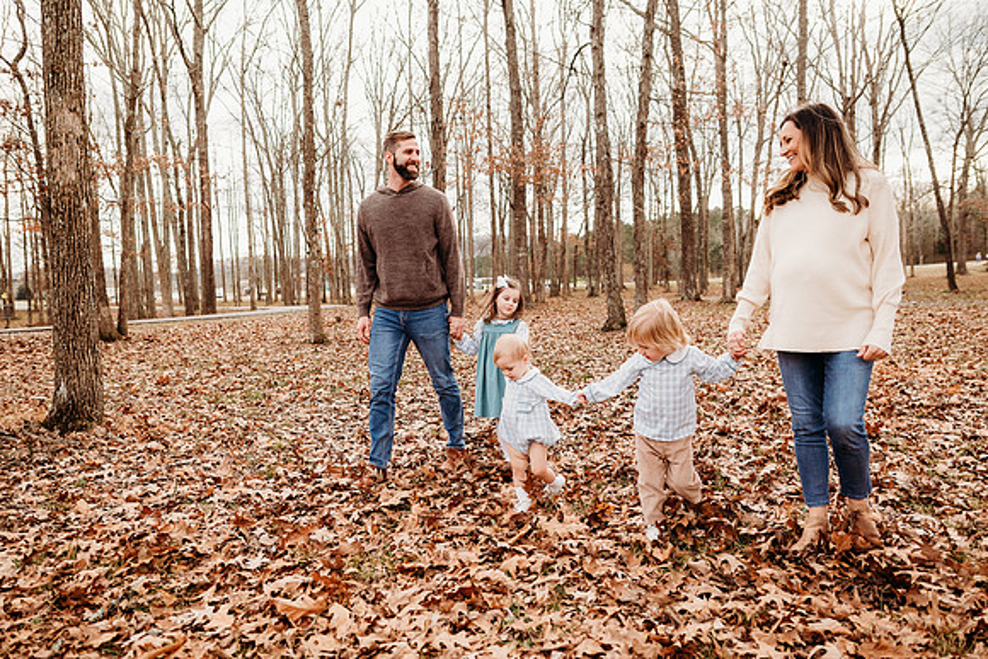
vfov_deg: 53.2
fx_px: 659
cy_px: 330
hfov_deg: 73.7
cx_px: 494
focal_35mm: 24
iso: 160
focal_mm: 24
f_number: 3.2
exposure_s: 1/250
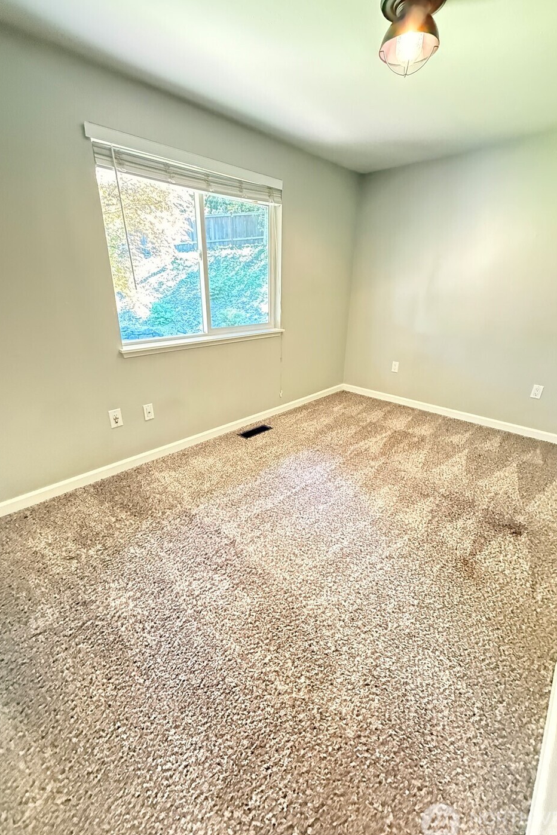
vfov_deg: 100.4
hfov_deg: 77.3
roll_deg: -0.9
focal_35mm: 15
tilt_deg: -22.0
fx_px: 348
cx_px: 281
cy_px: 420
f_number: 2.2
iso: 2000
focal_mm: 2.22
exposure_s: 1/30
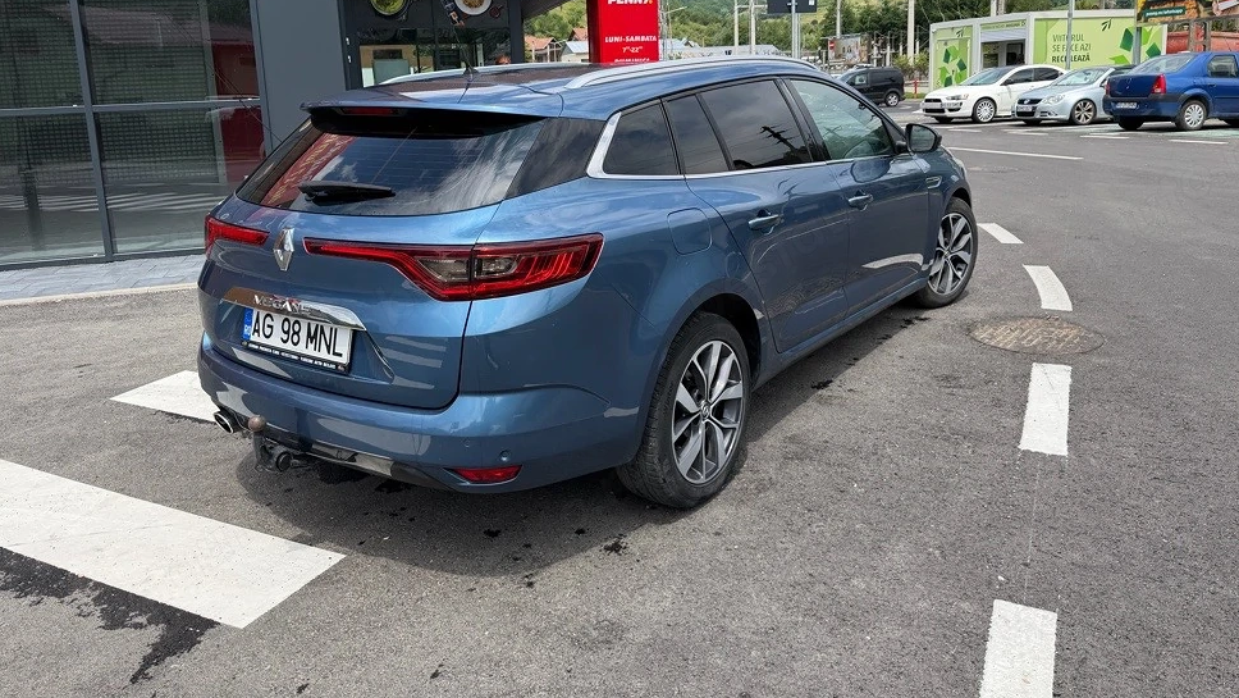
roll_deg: +2.4
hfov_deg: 69.8
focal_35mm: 27
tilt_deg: -9.7
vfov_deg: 42.4
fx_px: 887
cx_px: 618
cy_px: 236
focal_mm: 6.76
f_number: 1.78
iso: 80
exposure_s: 1/3279
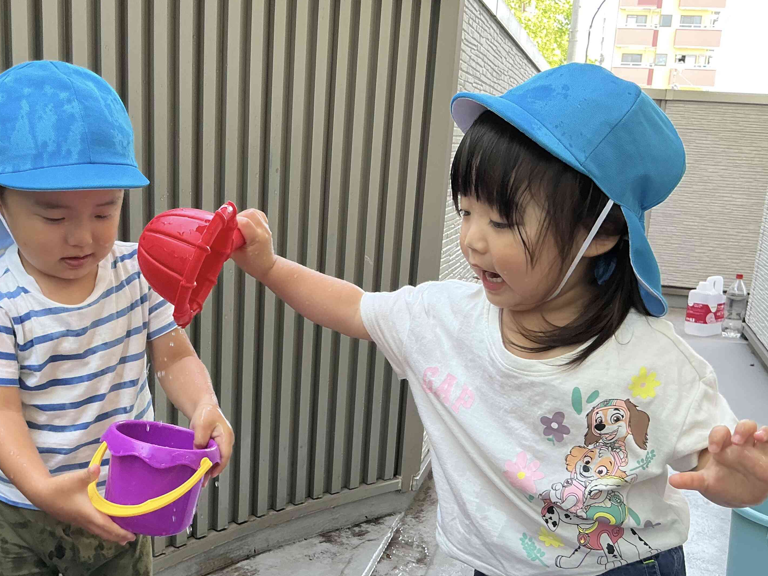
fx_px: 887
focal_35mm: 40
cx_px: 319
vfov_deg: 35.6
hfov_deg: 46.6
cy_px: 382
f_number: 1.8
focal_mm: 3
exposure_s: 1/120
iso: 40
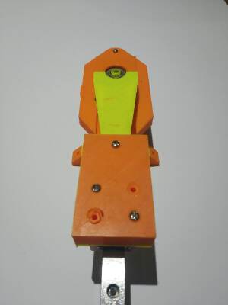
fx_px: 281
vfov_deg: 56.8
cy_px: 152
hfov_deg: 44.2
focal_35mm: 32
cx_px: 114
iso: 260
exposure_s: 1/25
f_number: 2
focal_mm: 4.5
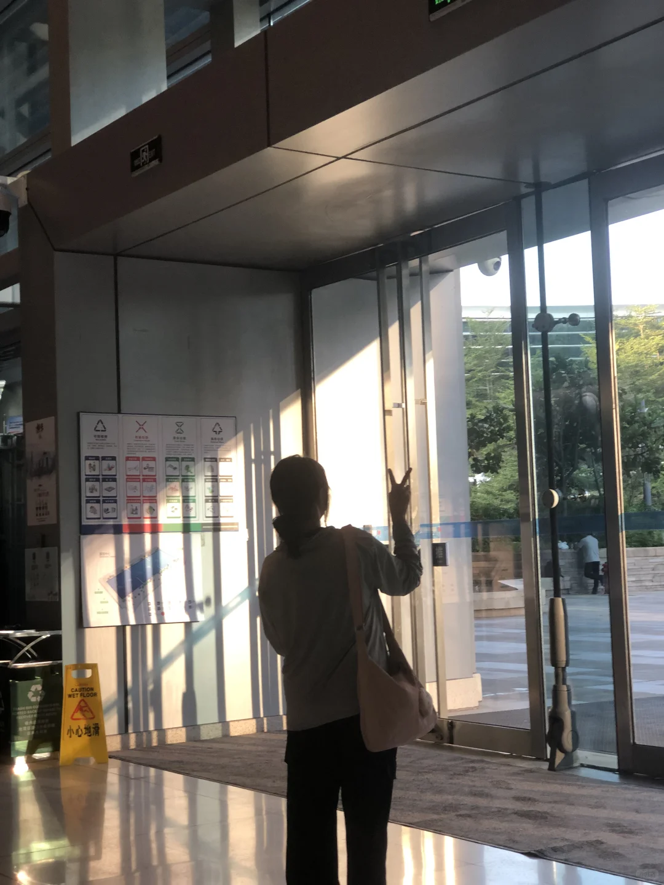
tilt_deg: +3.0
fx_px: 1458
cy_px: 442
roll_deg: +0.9
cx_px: 332
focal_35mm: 57
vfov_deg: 33.8
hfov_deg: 25.7
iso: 160
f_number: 2.8
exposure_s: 1/100
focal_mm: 6.6
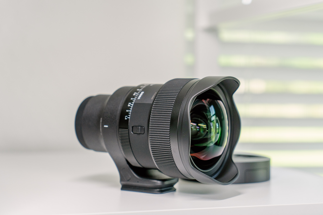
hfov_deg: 28.8
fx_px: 628
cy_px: 108
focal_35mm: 70
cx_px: 162
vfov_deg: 19.5
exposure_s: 1/200
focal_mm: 70
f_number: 4
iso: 640
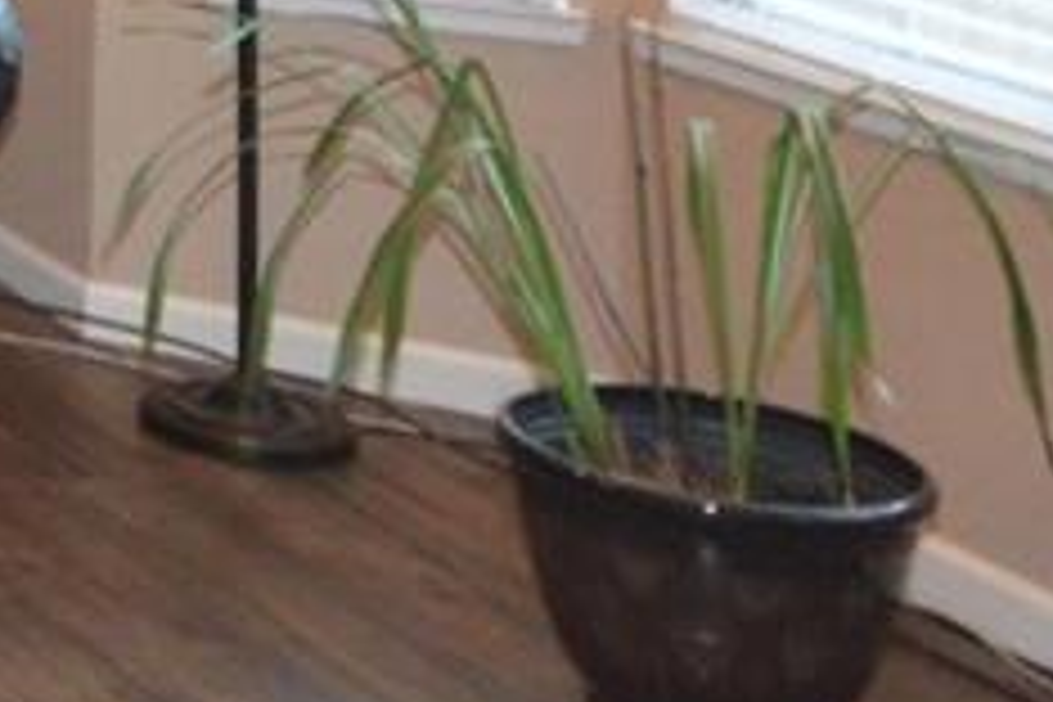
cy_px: -587
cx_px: -1246
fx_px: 2808
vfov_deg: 12.9
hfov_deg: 15.4
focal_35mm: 96
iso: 2000
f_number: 4
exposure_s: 1/60
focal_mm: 10
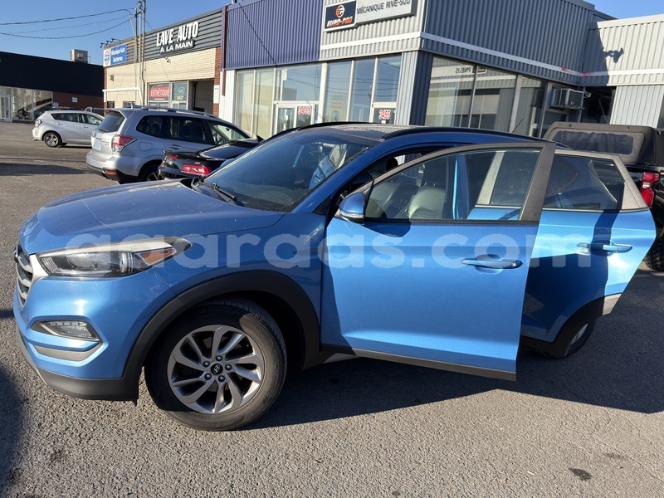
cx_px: 332
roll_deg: -5.5
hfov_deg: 63.4
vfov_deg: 49.7
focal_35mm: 28
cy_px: 249
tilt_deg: -11.9
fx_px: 537
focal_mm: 6.76
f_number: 1.78
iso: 80
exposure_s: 1/2597
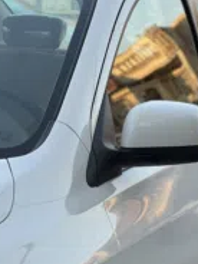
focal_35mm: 167
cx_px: 171
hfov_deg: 8.9
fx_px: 1274
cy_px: 194
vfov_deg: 11.8
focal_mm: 9
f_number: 2.8
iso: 64
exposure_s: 1/121
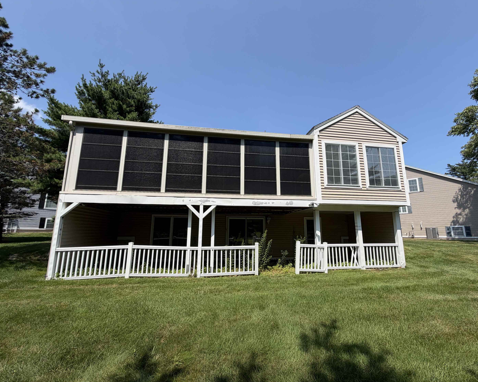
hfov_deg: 96.7
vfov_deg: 84.0
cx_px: 249
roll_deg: -0.1
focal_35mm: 15
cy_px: 195
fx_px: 212
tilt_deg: +8.9
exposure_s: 1/770
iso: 25
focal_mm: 2.22
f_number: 2.2
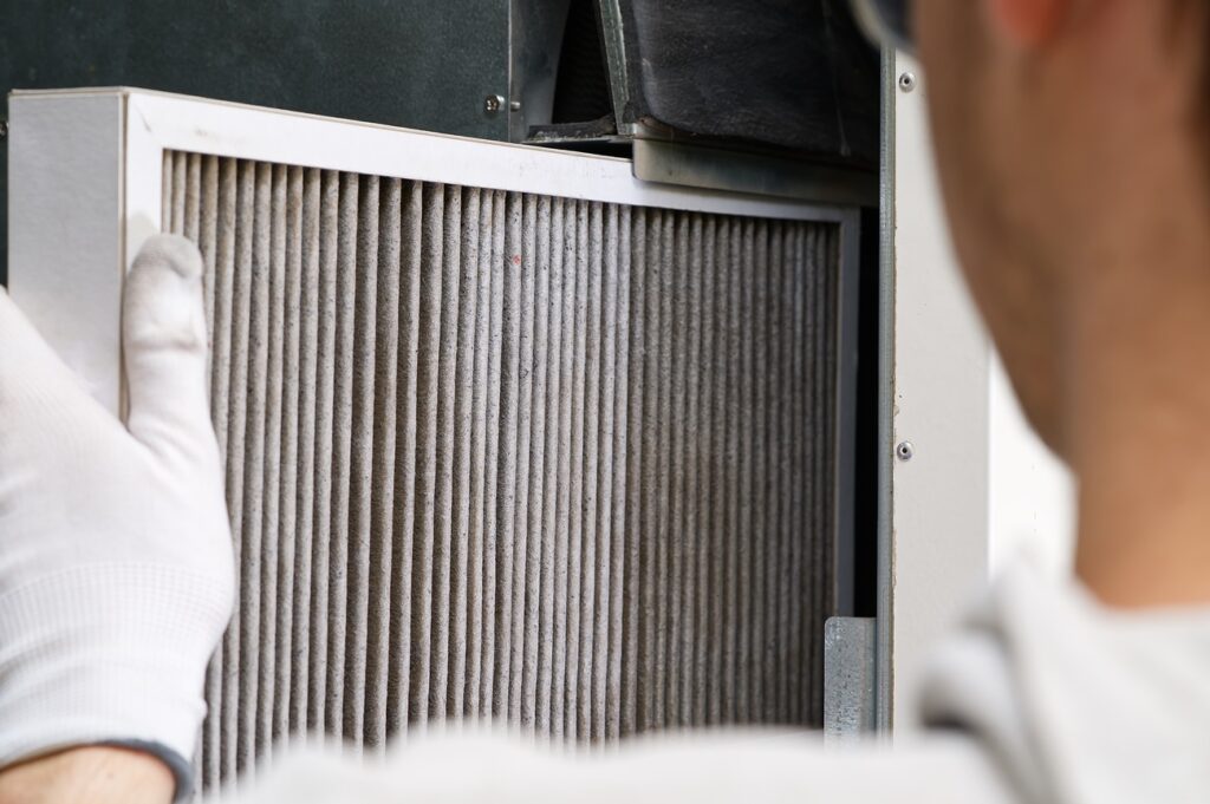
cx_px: 605
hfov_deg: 22.6
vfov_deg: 15.2
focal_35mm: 90
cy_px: 402
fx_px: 3022
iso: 50
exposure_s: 1/250
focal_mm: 90
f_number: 9
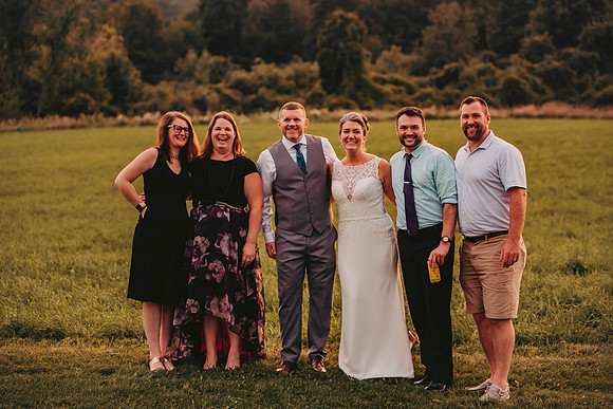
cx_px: 306
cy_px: 204
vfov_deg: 15.9
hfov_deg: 23.6
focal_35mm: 86
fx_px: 1465
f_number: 2.8
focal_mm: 86
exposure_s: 1/100
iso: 640
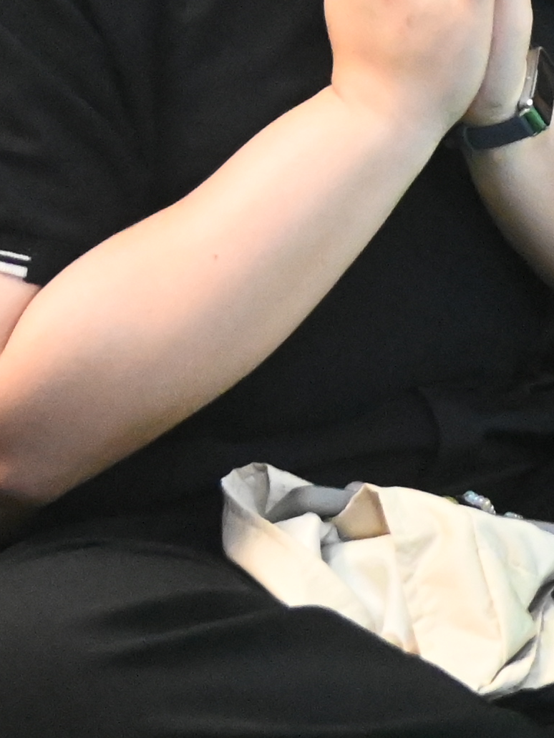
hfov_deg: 6.8
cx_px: 837
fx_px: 4567
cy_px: -300
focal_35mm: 214
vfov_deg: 9.1
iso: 14400
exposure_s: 1/125
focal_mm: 38
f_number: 4
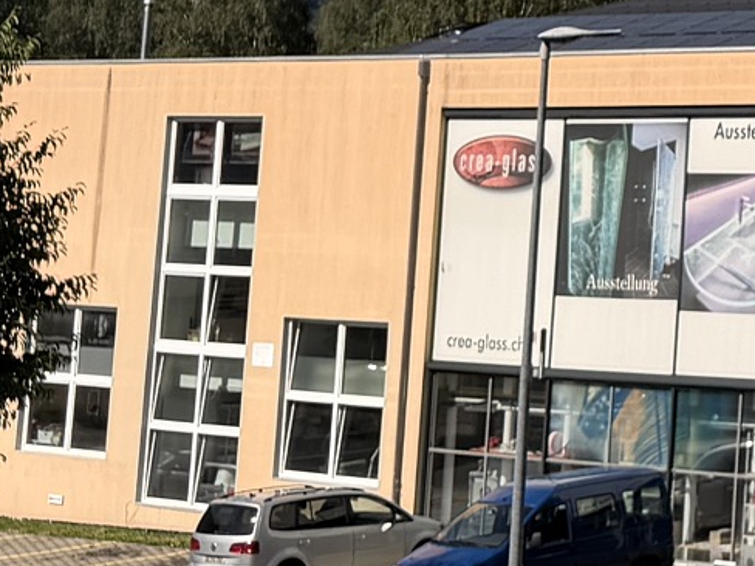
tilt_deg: +8.5
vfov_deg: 11.2
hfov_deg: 13.7
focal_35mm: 126
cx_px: 1419
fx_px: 2748
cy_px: -357
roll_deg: +0.0
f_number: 1.78
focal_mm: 6.76
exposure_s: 1/6173
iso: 80
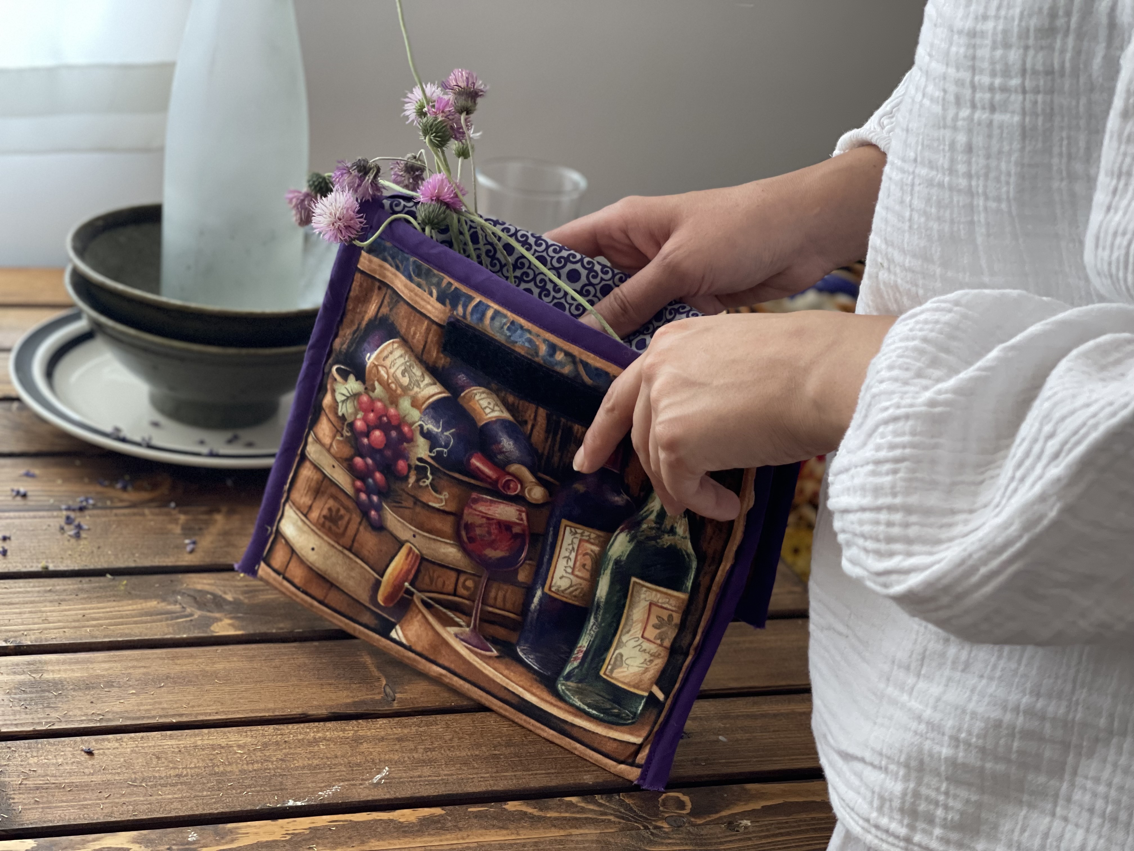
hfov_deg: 30.3
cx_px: 567
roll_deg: -9.1
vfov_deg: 22.9
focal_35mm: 64
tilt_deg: -25.5
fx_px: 2097
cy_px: 426
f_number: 2.2
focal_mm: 7.5
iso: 250
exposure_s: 1/83
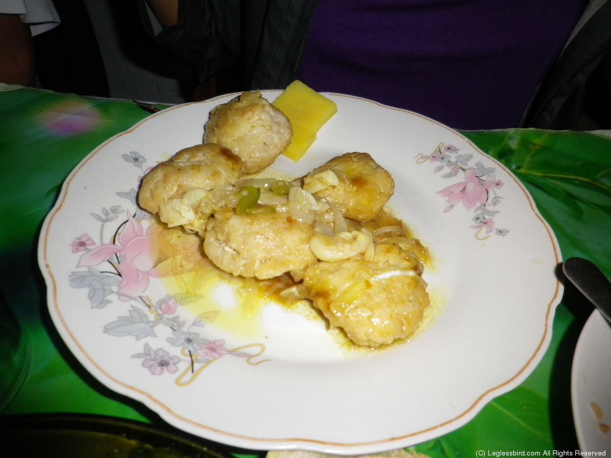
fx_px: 494
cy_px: 229
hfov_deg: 63.4
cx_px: 306
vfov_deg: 49.7
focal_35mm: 28
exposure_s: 1/50
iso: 200
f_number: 3.2
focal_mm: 5
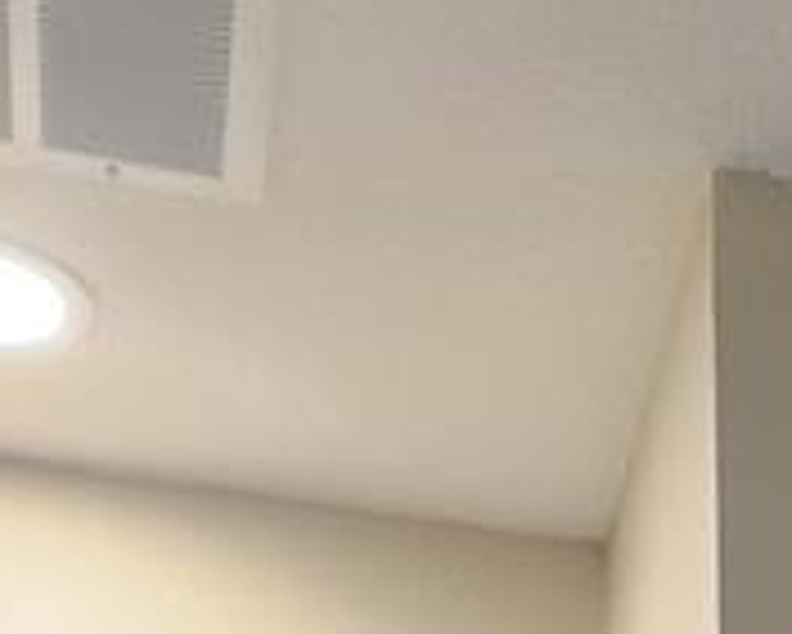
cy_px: 2473
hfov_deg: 12.0
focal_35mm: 153
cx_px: 1210
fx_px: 3588
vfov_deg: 7.4
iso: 400
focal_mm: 5.4
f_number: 1.8
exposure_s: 1/120
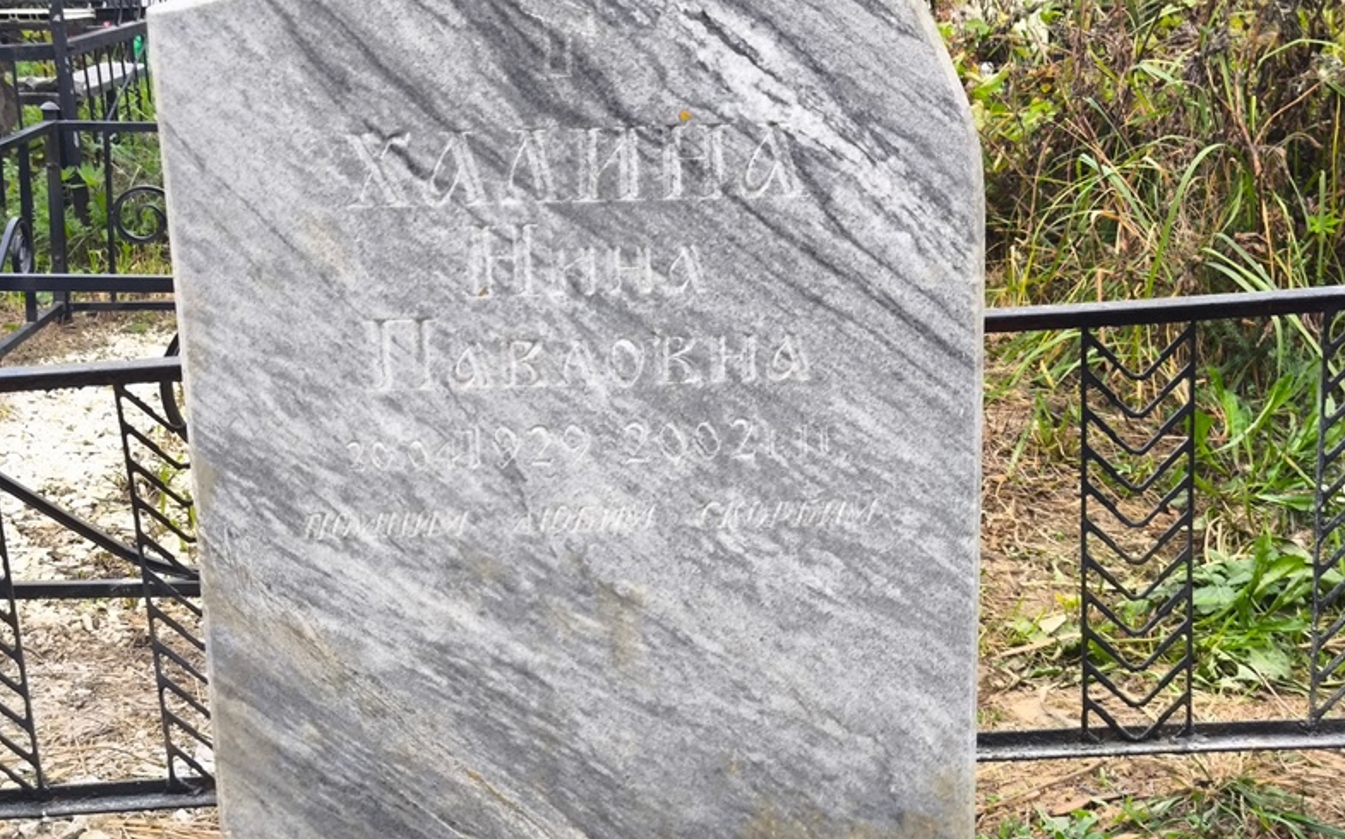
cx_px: 664
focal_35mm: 54
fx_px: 1979
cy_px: 416
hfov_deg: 37.5
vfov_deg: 24.0
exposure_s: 1/60
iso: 64
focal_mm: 4.71
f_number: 1.7
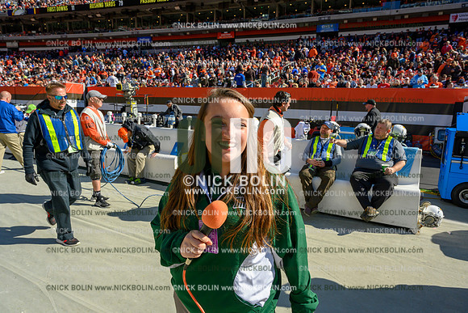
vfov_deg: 53.2
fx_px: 312
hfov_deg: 73.7
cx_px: 234
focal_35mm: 24
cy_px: 156
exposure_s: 1/2000
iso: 1000
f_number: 8
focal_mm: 24
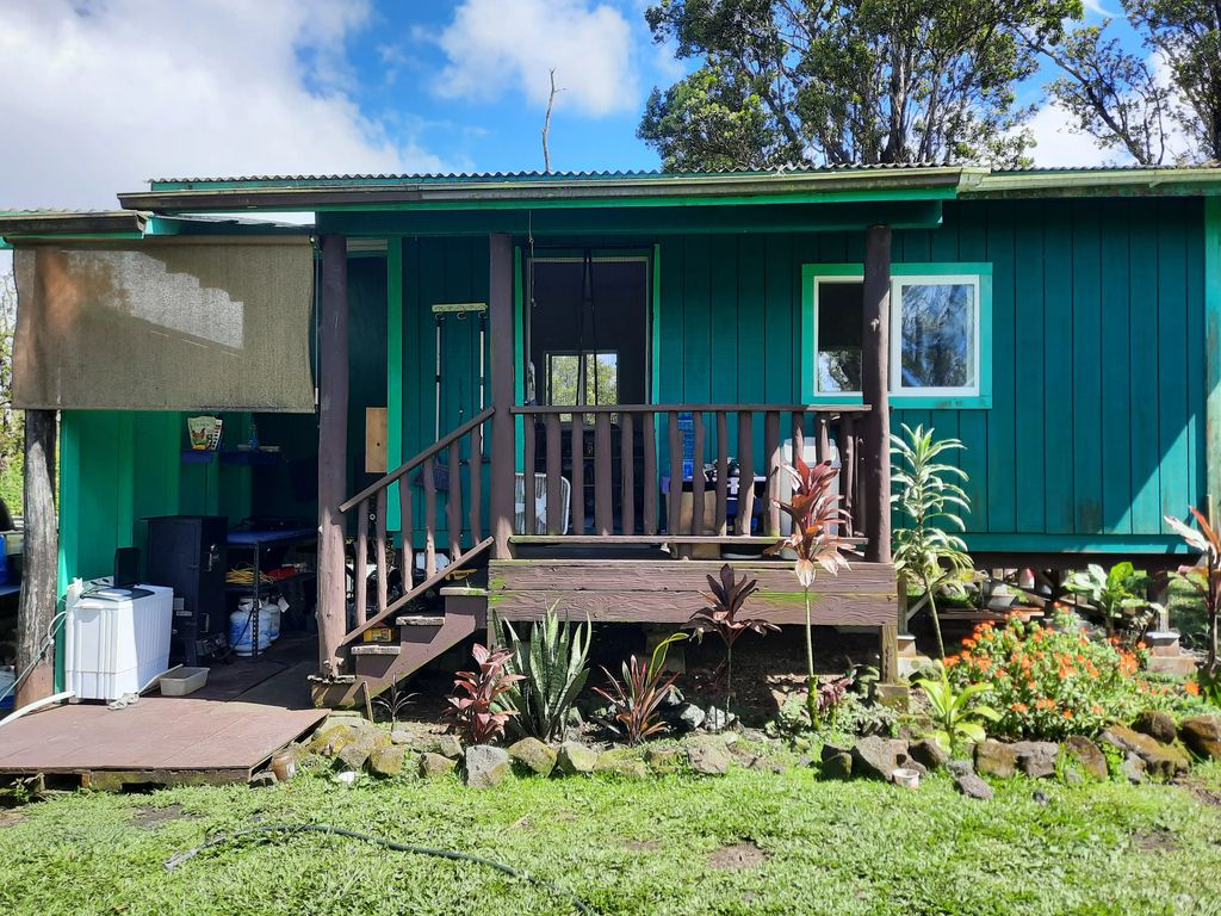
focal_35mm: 25
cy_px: 458
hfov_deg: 69.4
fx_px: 882
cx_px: 610
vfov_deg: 54.9
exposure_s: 1/232
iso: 32
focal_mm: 4.6
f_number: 2
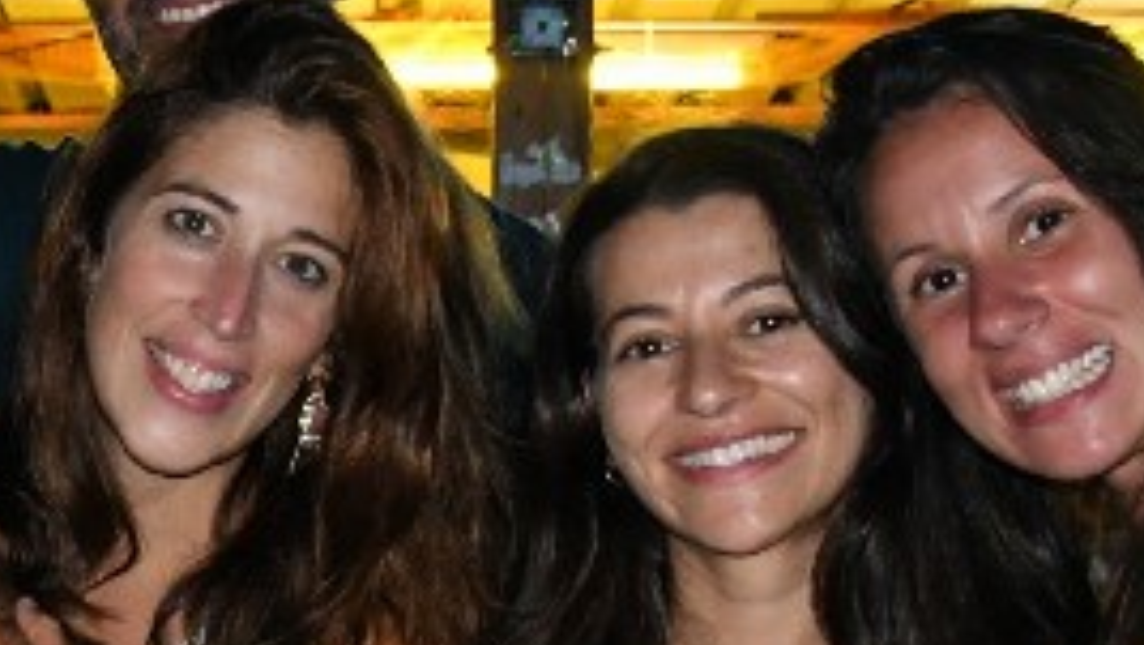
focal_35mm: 144
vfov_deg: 8.3
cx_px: -64
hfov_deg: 14.6
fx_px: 4370
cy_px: 795
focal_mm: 24
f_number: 5
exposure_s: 1/60
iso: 3200
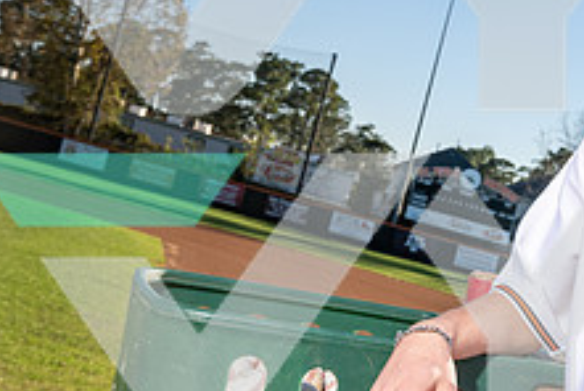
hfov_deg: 24.8
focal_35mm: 76
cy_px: 295
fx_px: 1235
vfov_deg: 17.9
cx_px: 642
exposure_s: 1/250
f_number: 8
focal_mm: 29
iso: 100
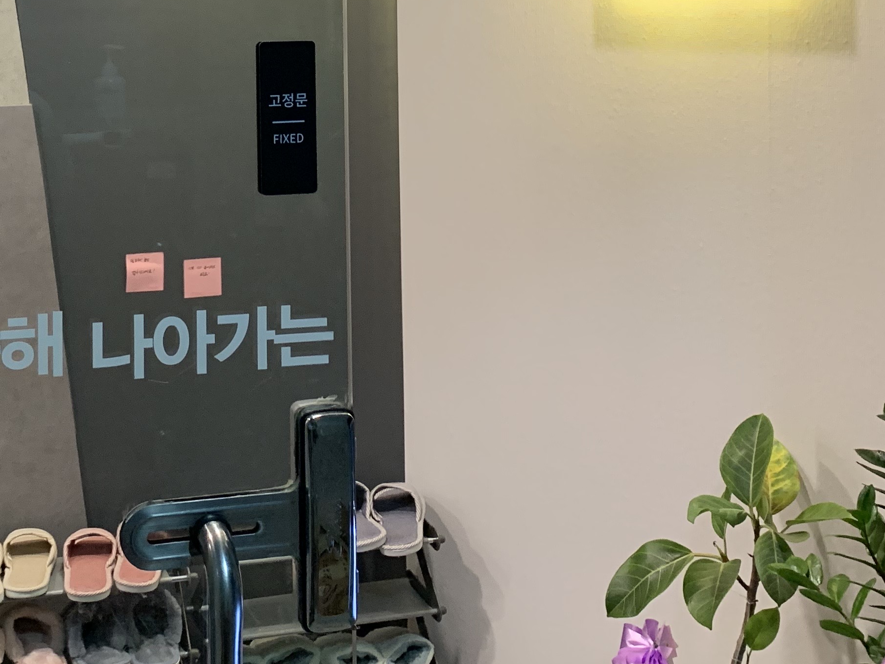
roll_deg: +0.8
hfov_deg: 32.8
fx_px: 1483
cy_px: 44
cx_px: 266
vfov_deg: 24.4
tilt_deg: -0.5
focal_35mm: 58
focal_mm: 4.25
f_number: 1.8
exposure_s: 1/60
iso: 160
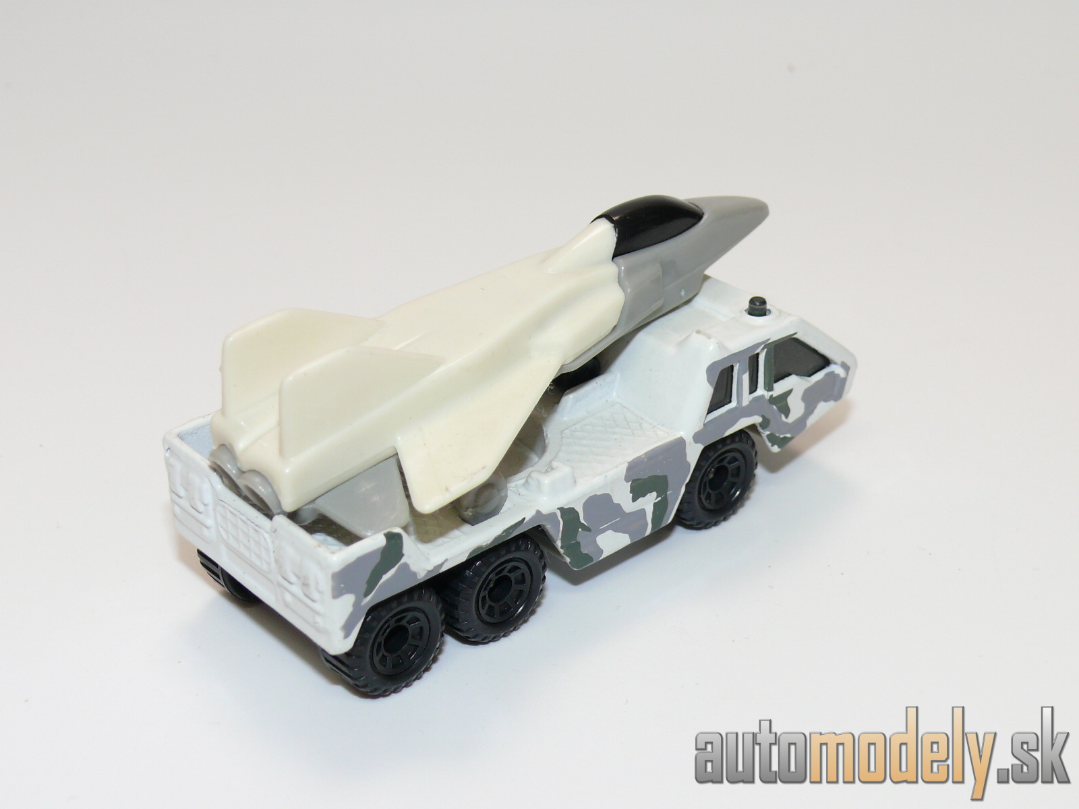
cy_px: 404
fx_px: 1995
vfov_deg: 22.9
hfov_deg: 30.3
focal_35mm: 64
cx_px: 540
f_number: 4
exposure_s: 1/30
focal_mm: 10.5
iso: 100
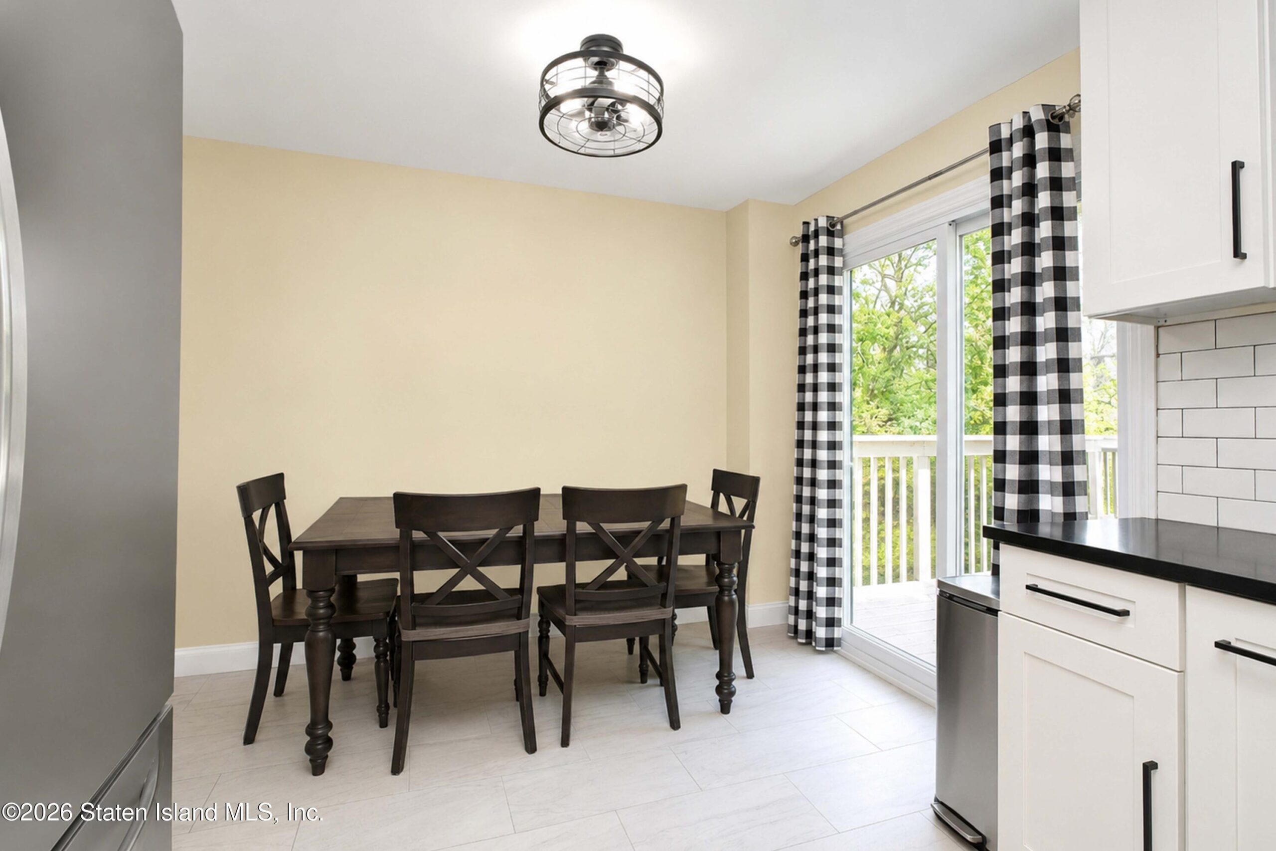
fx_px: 532
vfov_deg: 77.3
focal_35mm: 15
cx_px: 638
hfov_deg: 100.4
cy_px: 426
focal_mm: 10
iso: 1250
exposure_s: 1/60
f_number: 8
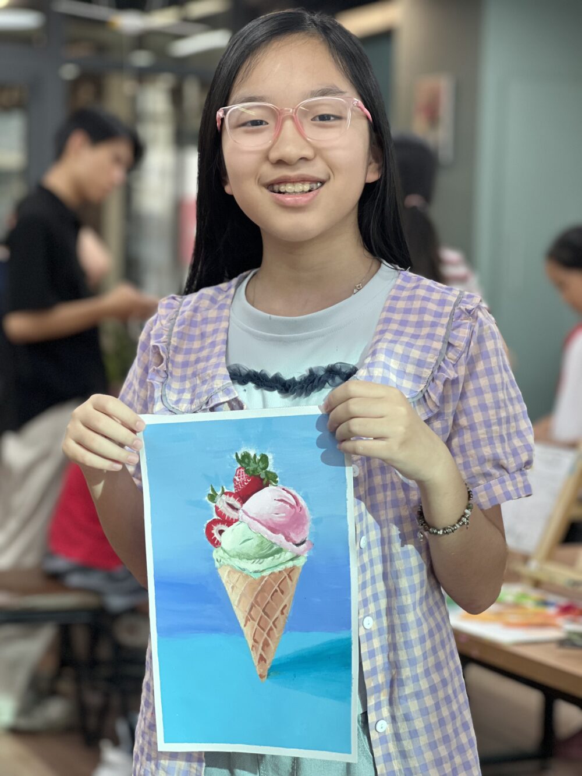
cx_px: 291
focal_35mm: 77
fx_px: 1726
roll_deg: -1.6
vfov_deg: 25.3
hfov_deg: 19.1
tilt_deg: -1.9
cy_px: 388
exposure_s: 1/121
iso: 250
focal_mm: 9
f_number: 2.8
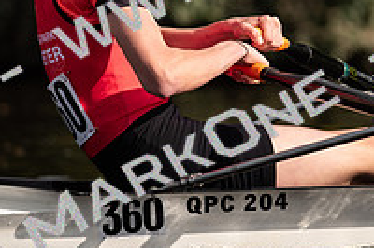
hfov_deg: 2.4
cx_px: 284
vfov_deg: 1.6
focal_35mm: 872
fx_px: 9051
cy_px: 64
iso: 100
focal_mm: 300
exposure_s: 1/1600
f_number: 4
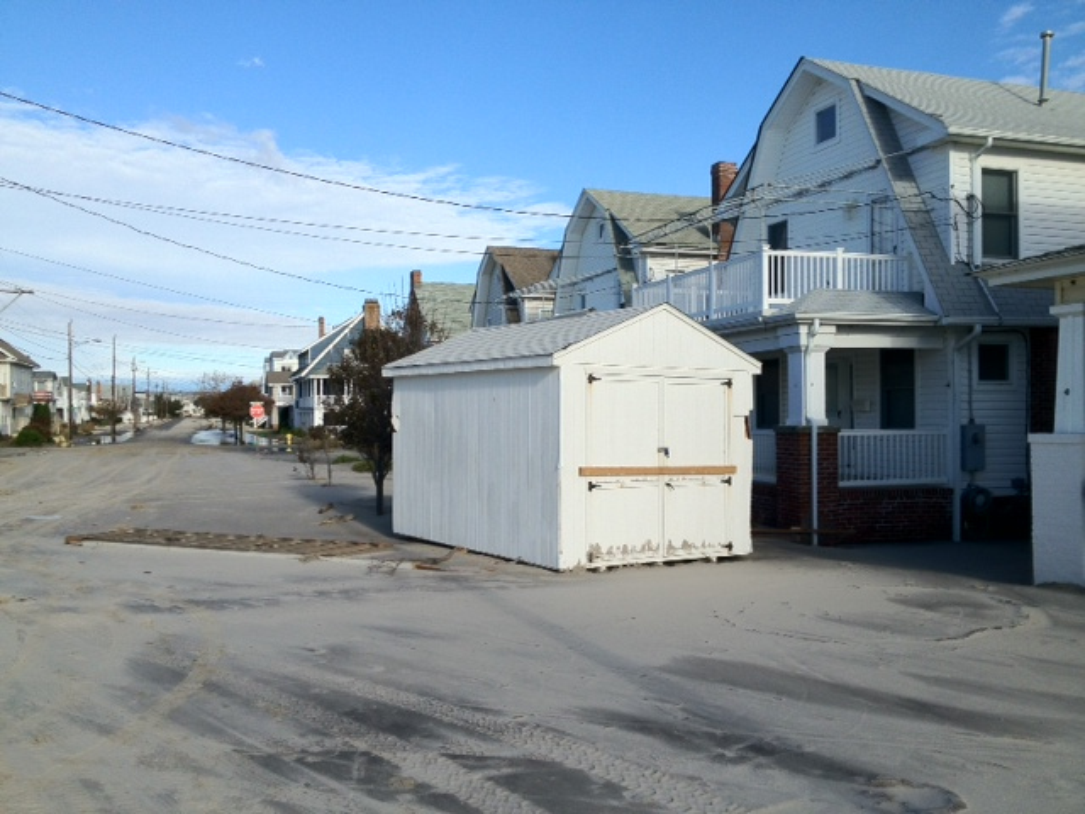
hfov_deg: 52.6
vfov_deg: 40.7
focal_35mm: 35
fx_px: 1097
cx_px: 542
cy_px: 407
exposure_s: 1/2045
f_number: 2.4
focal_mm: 4.28
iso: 64
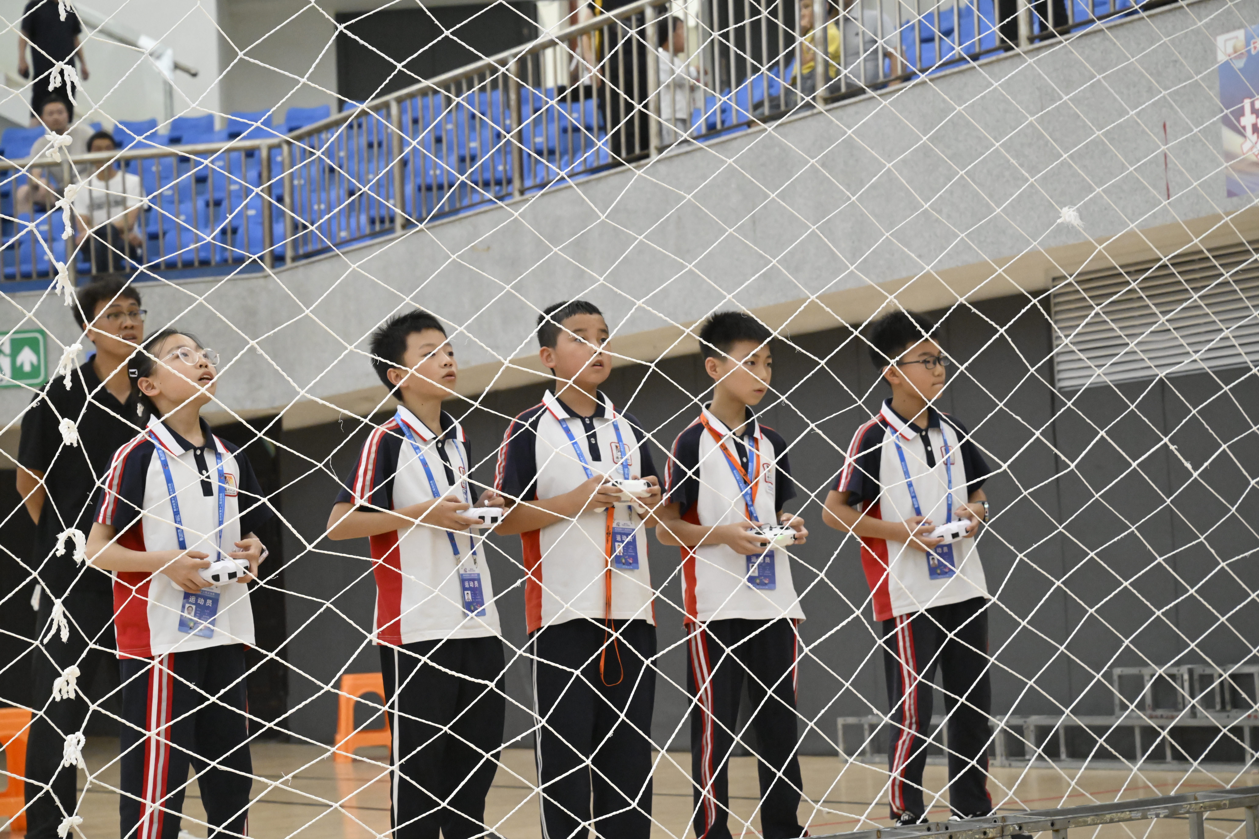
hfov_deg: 28.8
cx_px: 630
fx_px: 2448
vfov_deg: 19.5
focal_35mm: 70
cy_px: 420
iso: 10000
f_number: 5.6
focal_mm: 70
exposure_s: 1/1000
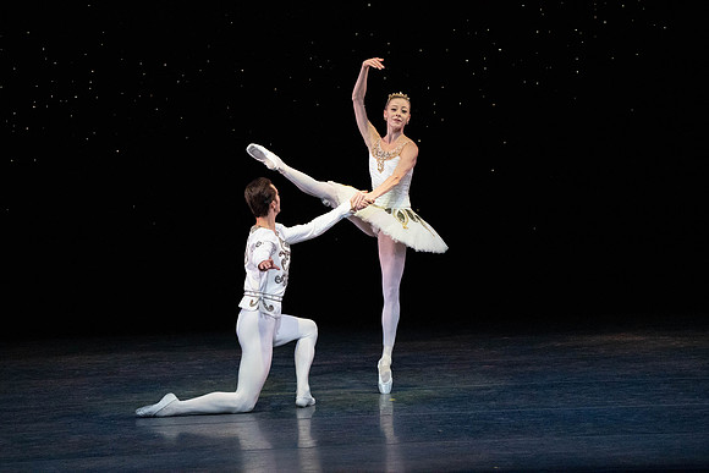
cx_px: 354
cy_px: 236
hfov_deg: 6.5
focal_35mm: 318
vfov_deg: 4.3
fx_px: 6264
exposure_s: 1/500
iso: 20000
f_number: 11
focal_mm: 318
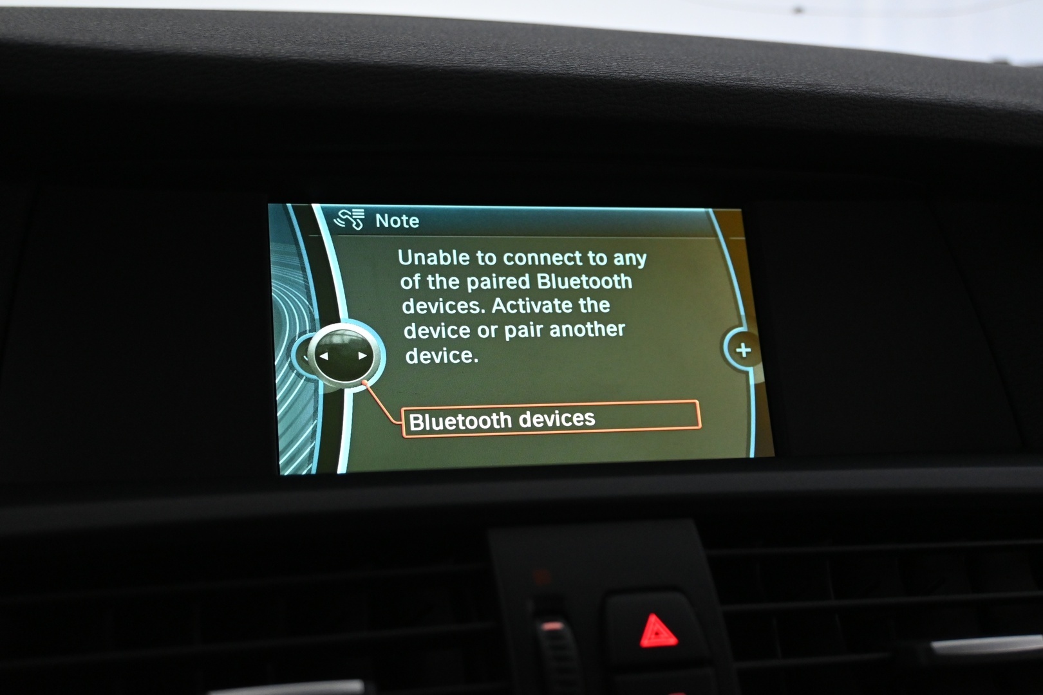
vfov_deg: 28.5
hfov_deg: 41.7
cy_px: 348
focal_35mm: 47
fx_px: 1369
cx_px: 522
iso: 2200
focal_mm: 31.5
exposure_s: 1/50
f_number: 5
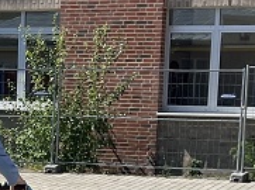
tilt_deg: -9.0
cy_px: 249
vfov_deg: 10.1
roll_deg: +0.0
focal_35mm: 144
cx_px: -23
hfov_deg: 13.5
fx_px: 1059
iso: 50
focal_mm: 5.1
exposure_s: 1/3745
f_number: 1.6
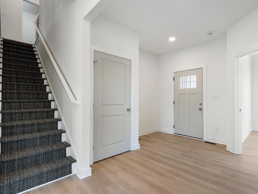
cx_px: 135
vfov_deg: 71.6
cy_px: 96
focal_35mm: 18
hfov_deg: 87.7
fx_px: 134
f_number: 7.1
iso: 640
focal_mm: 16
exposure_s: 1/80
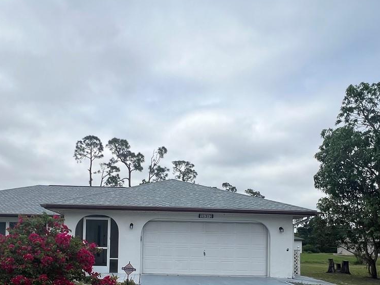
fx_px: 307
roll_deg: -1.8
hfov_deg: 62.9
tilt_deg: +1.9
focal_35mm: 28
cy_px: 235
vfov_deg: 46.6
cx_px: 153
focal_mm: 1.57
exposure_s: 1/2597
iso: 32
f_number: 1.8
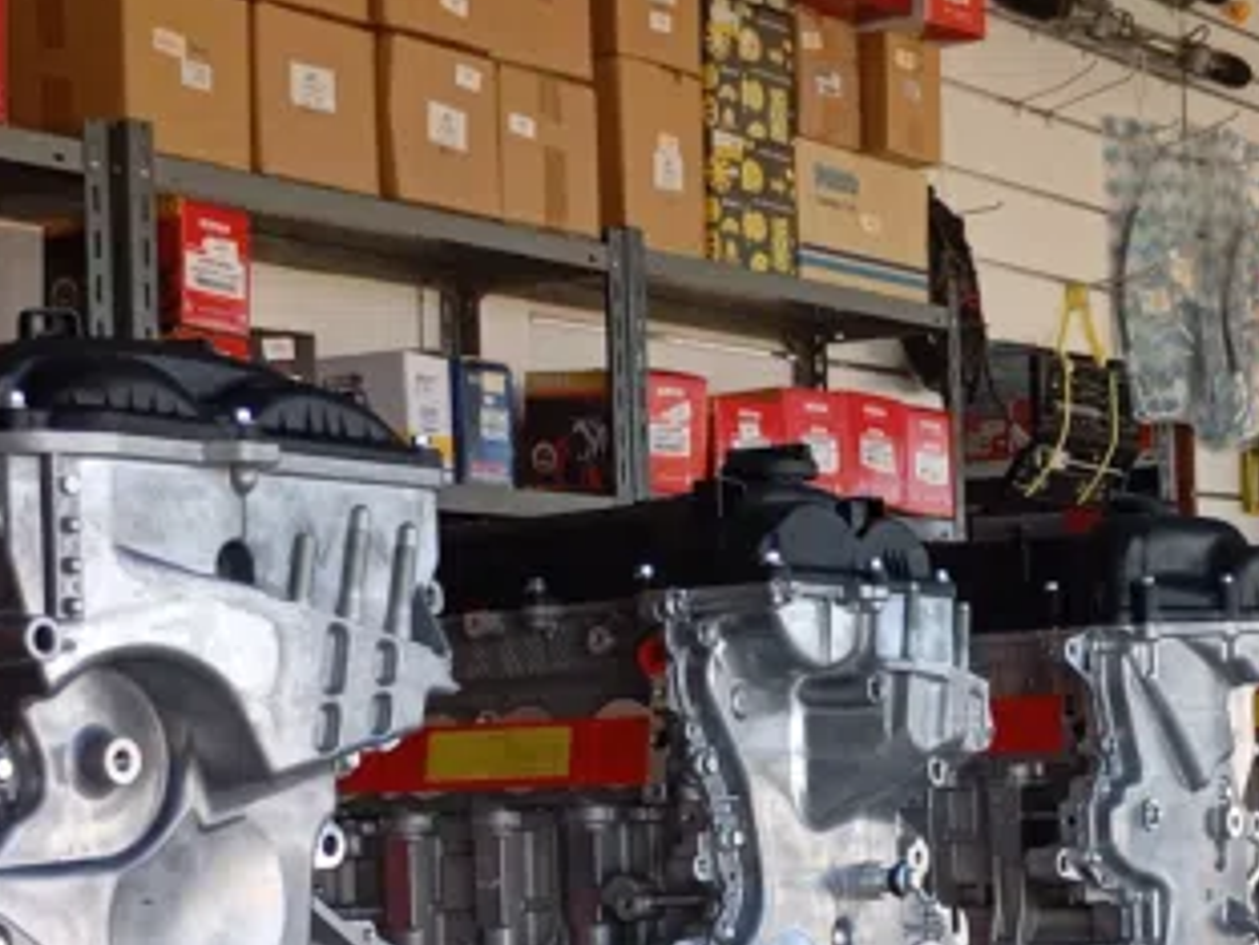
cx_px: 956
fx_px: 2910
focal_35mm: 80
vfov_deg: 18.4
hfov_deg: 24.1
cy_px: 662
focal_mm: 4.27
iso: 133
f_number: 1.8
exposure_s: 1/120
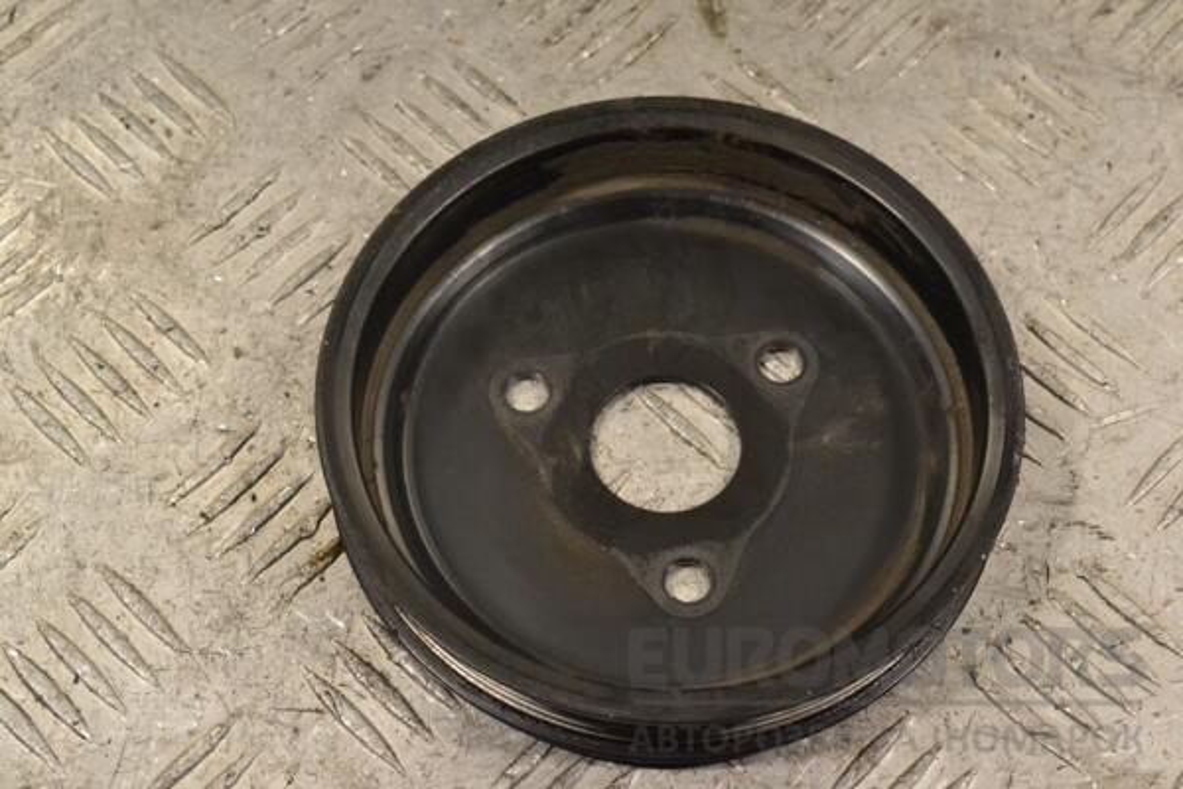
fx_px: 2169
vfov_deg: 20.6
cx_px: 592
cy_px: 394
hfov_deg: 30.5
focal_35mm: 66
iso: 3200
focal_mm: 44
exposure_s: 1/400
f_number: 10
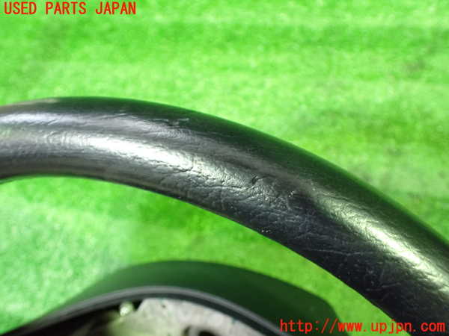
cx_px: 224
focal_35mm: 30
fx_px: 389
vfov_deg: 46.8
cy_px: 168
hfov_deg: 60.0
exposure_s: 1/30
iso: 1250
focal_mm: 5.4
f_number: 2.3
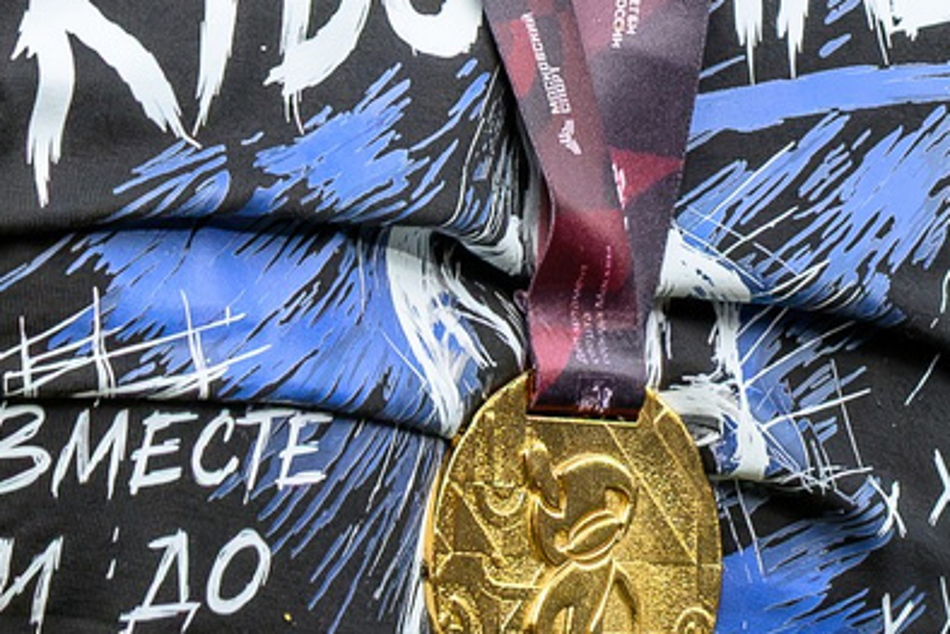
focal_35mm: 624
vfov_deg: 2.2
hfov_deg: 3.3
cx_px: 704
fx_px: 16472
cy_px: -384
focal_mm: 96
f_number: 5.6
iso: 500
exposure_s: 1/500
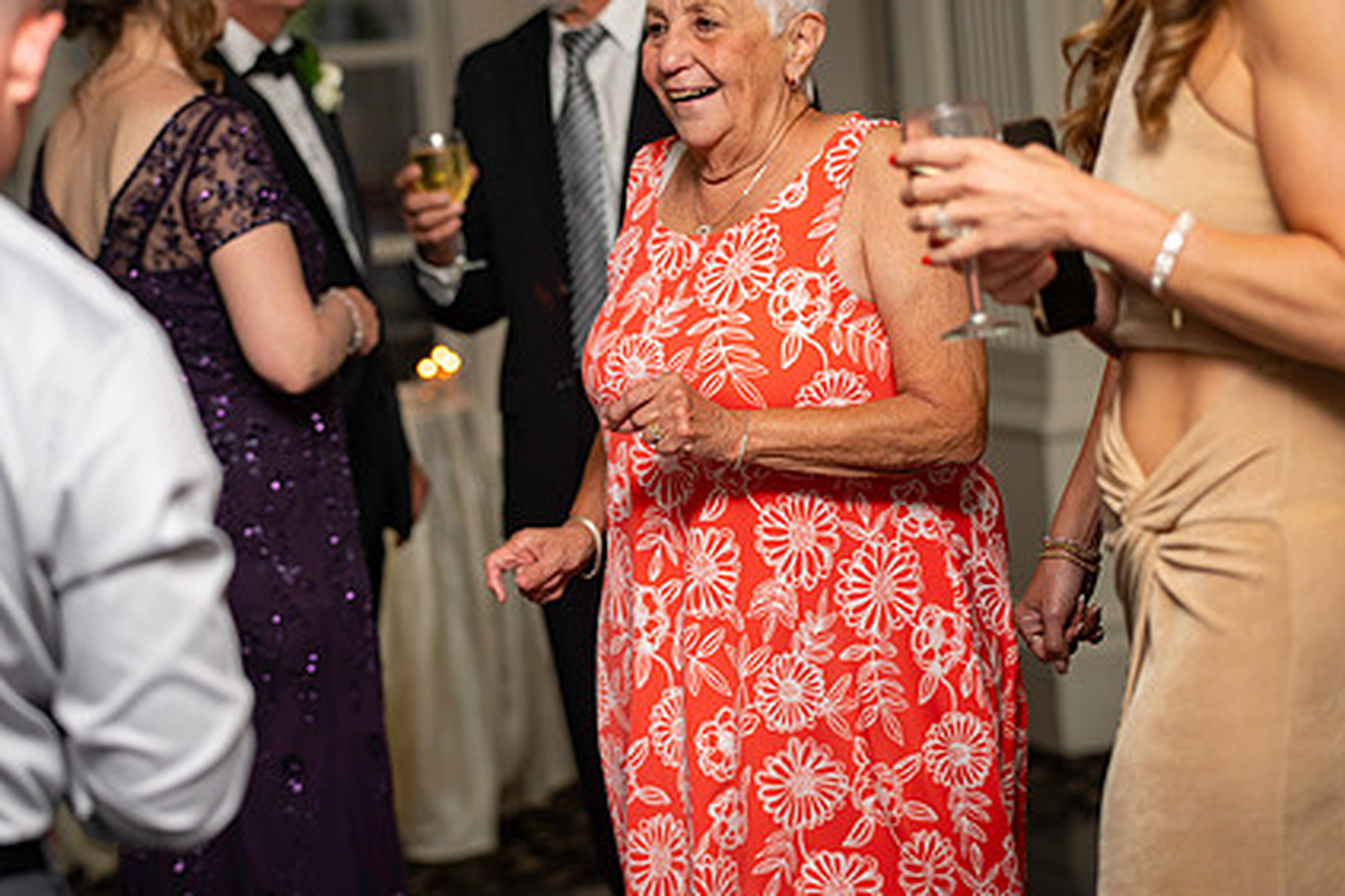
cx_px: 506
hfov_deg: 15.0
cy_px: 308
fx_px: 5118
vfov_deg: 10.0
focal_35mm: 137
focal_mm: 100
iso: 640
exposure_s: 1/125
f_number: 2.8
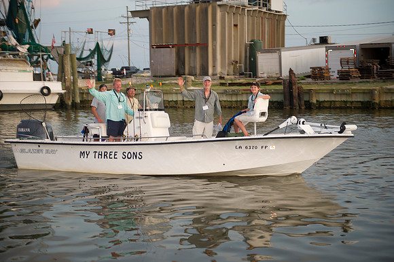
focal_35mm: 62
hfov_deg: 32.4
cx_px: 197
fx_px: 678
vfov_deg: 21.9
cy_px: 131
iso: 125
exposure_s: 1/50
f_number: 2.8
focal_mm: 62
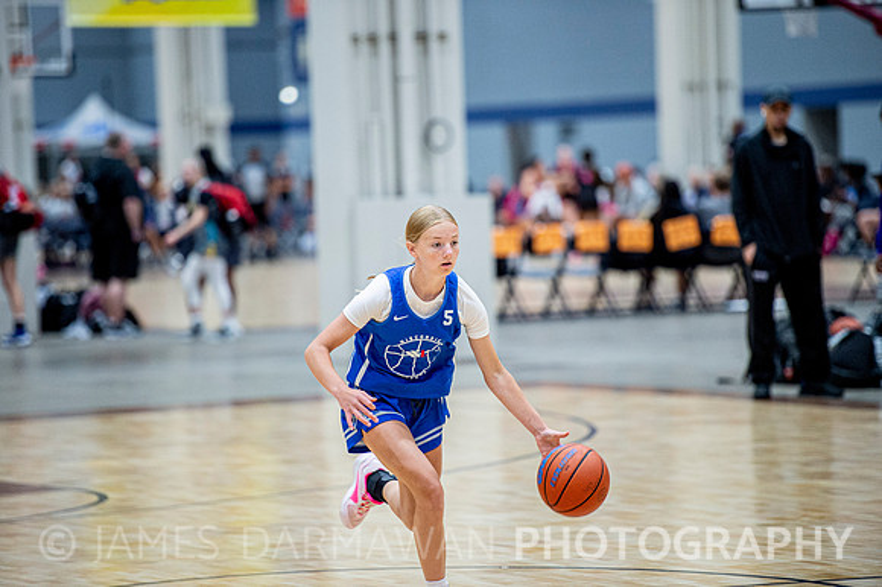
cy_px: 294
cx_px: 441
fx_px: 4897
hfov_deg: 10.3
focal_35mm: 200
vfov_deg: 6.9
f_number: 2.8
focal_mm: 200
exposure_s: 1/500
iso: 2000
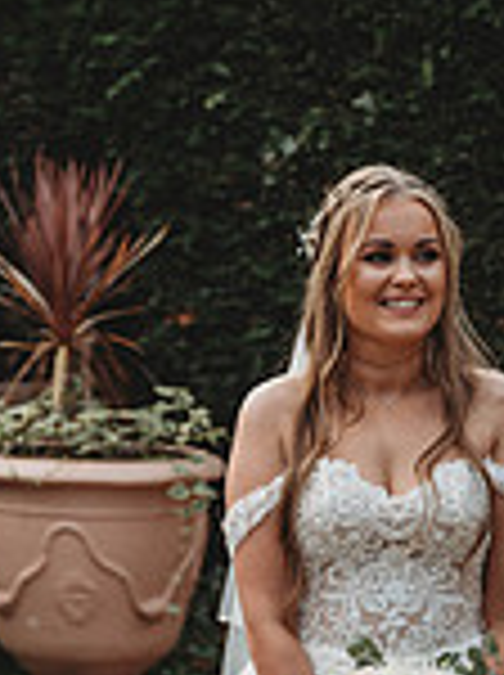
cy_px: 860
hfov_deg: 8.4
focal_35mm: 176
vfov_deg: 11.0
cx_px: 137
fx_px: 3426
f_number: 2.8
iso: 100
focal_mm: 61
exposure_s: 1/1000
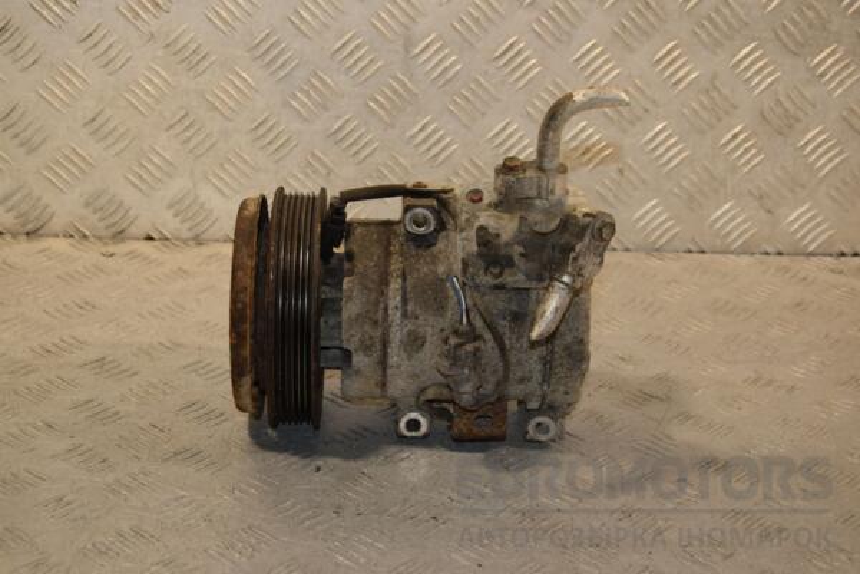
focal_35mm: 68
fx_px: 1612
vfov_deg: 20.2
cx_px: 430
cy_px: 287
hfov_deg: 29.9
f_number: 7.1
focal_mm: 45
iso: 800
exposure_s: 1/200
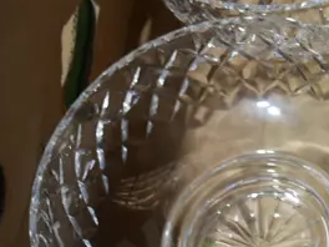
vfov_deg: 11.9
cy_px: 14
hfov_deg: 14.9
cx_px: 469
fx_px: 1179
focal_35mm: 124
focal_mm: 16
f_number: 3.6
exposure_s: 1/60
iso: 200
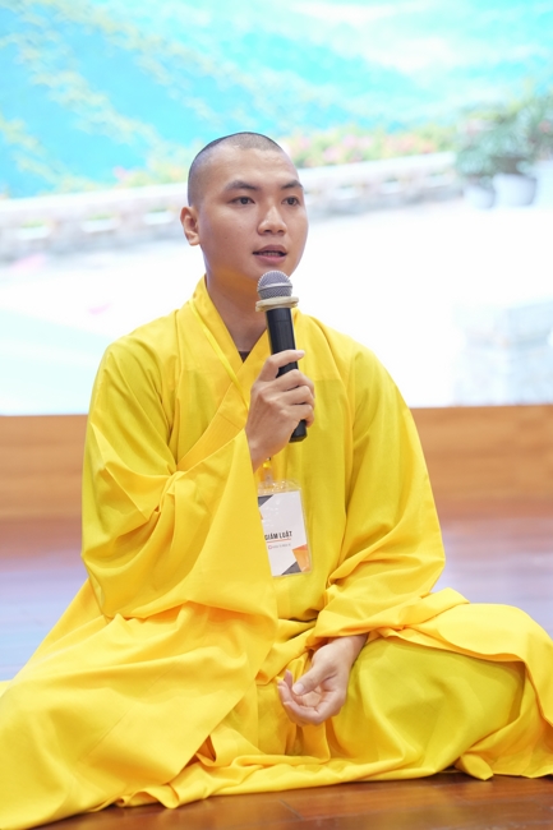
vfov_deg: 29.7
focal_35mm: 68
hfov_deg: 20.0
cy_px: 415
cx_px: 276
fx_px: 1568
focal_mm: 68
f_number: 2.8
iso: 4000
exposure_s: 1/200
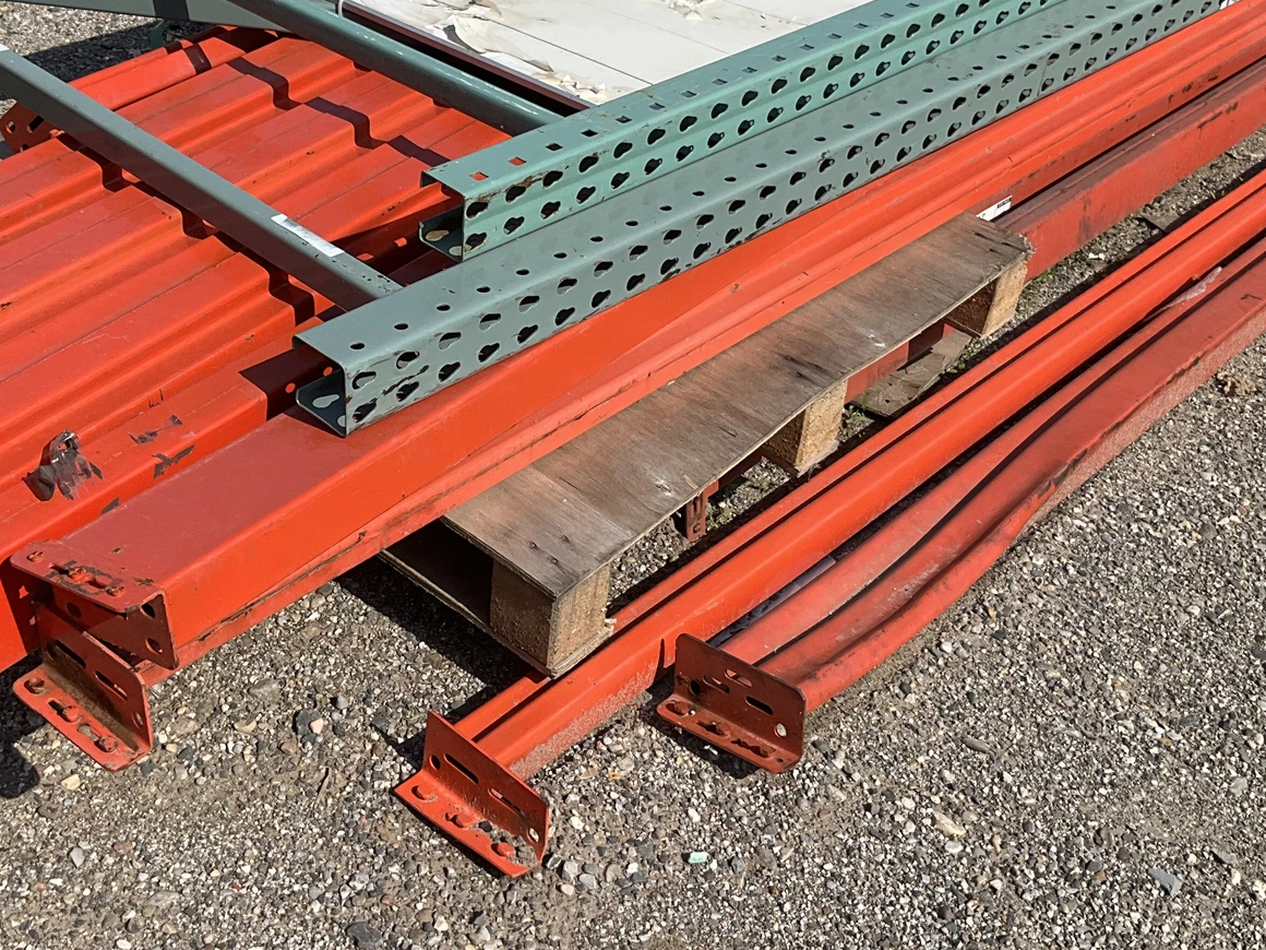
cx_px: 524
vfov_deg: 28.8
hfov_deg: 38.1
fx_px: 1829
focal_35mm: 50
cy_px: 275
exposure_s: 1/2227
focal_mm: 3
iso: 25
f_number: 1.8
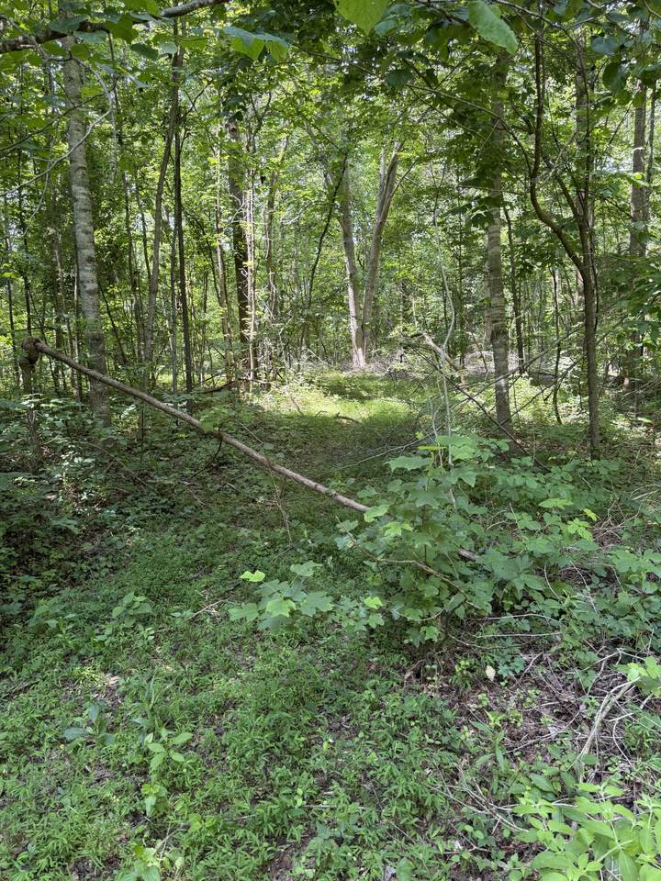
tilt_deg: -7.2
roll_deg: +2.1
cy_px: 440
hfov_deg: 56.8
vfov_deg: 71.6
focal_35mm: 24
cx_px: 330
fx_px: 611
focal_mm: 6.76
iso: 64
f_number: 1.78
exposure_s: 1/121
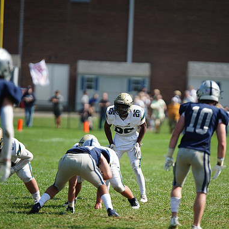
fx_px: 2882
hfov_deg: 4.6
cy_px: 115
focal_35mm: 385
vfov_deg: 4.6
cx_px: 136
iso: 400
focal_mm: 300
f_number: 2.8
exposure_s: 1/4000
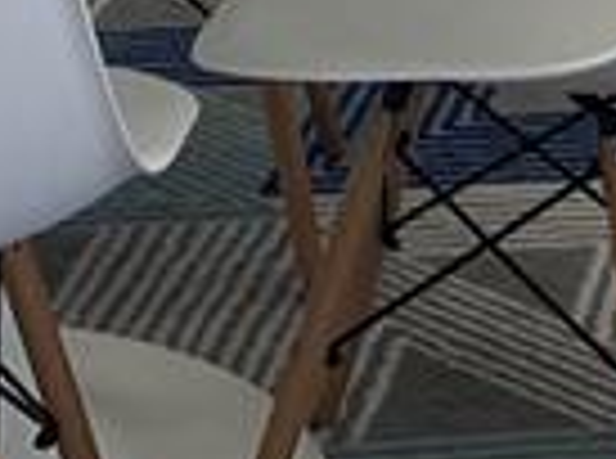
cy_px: -1058
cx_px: 166
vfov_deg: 6.7
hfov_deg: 10.2
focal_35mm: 195
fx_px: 3461
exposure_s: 1/120
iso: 80
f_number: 1.5
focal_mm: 5.7
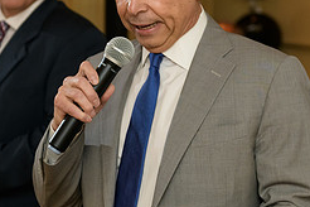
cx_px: 156
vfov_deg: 10.4
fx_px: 1137
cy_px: 55
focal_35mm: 132
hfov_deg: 15.5
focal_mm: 56
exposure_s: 1/125
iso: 1000
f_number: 3.2
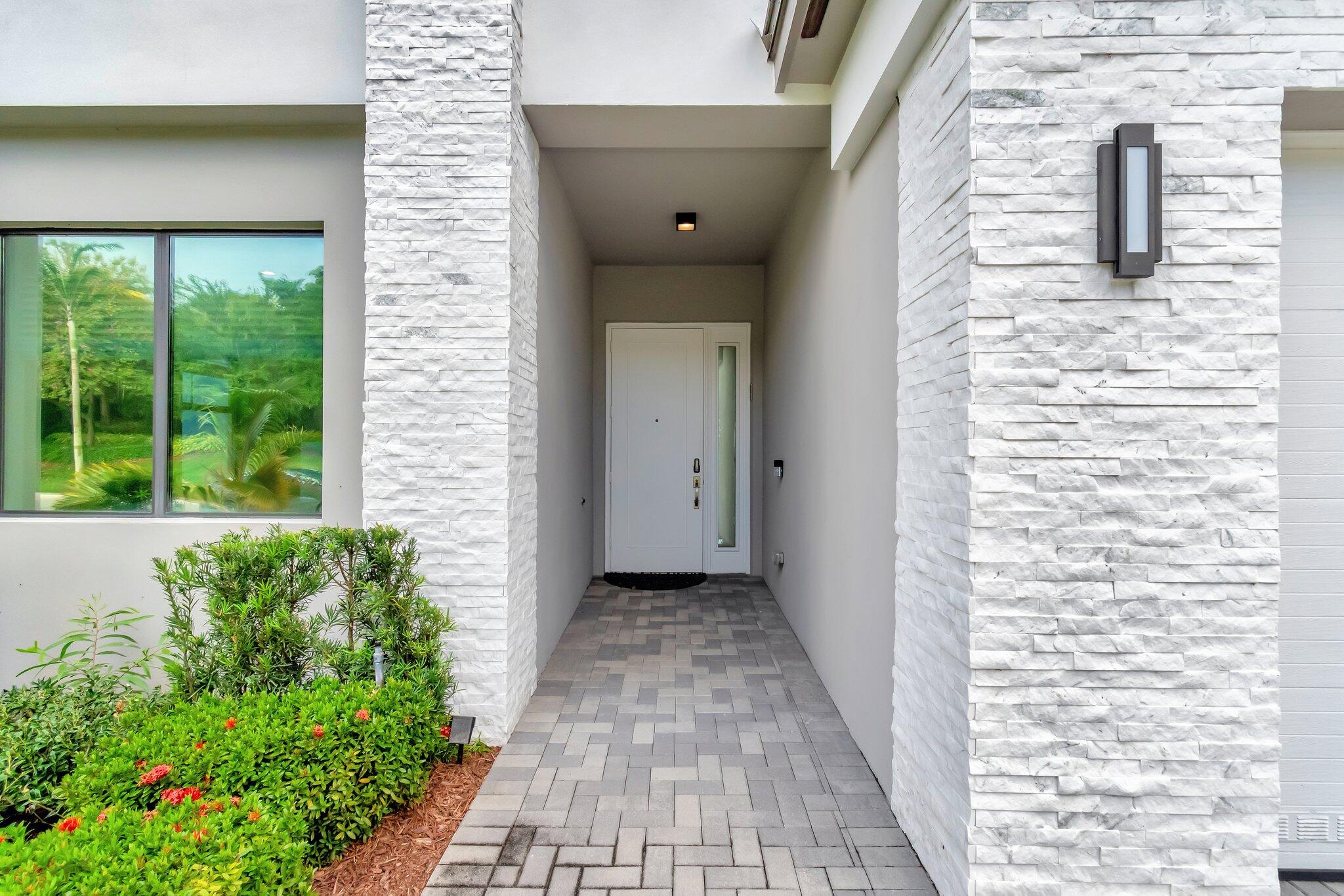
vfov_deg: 77.3
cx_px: 672
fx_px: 560
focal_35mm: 15
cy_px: 448
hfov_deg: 100.4
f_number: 8
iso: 1100
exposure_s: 1/1250
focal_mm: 10
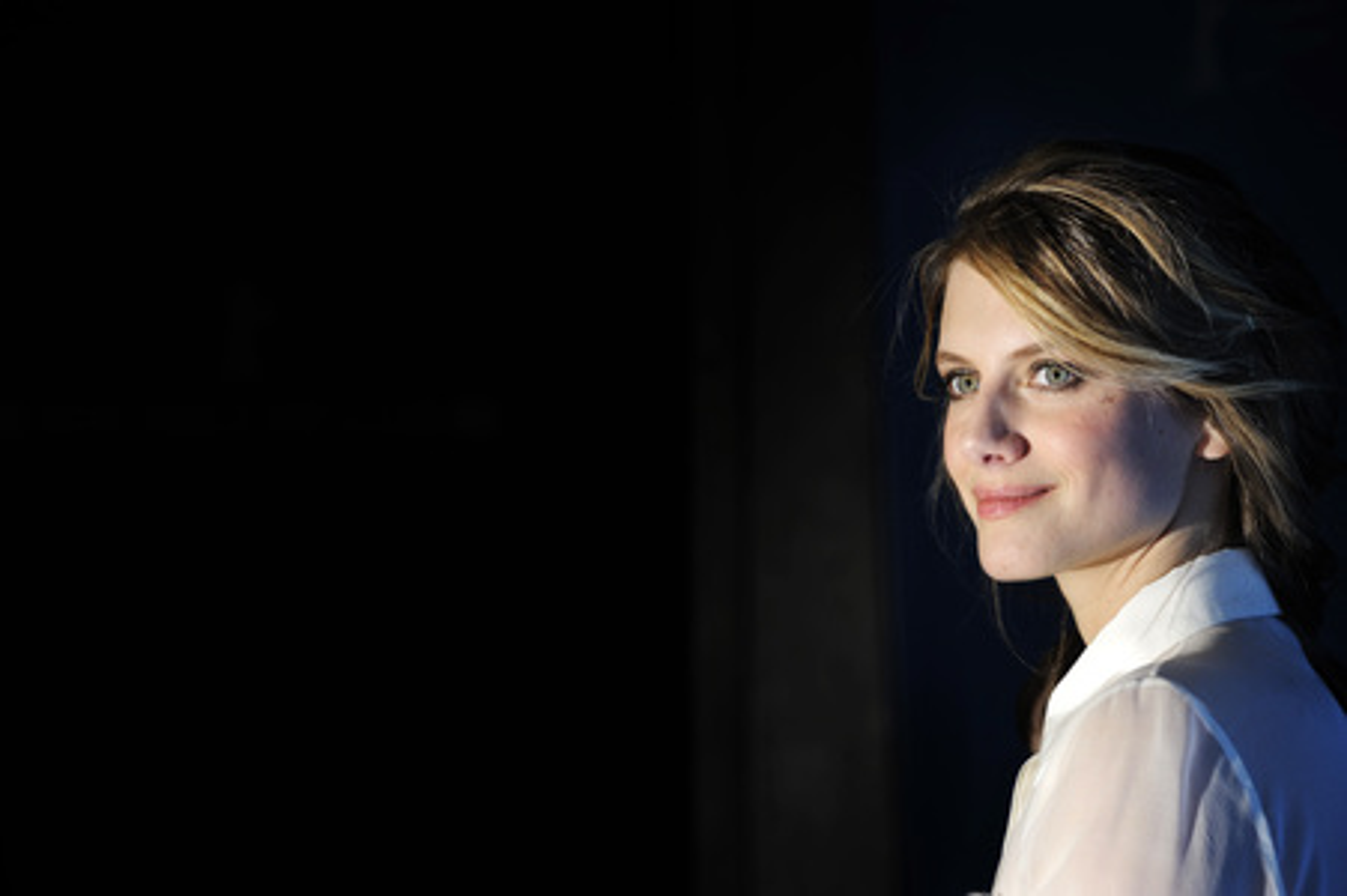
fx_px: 7478
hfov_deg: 10.3
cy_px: 448
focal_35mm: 200
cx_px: 674
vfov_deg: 6.9
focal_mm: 200
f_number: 8
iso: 400
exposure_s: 1/200
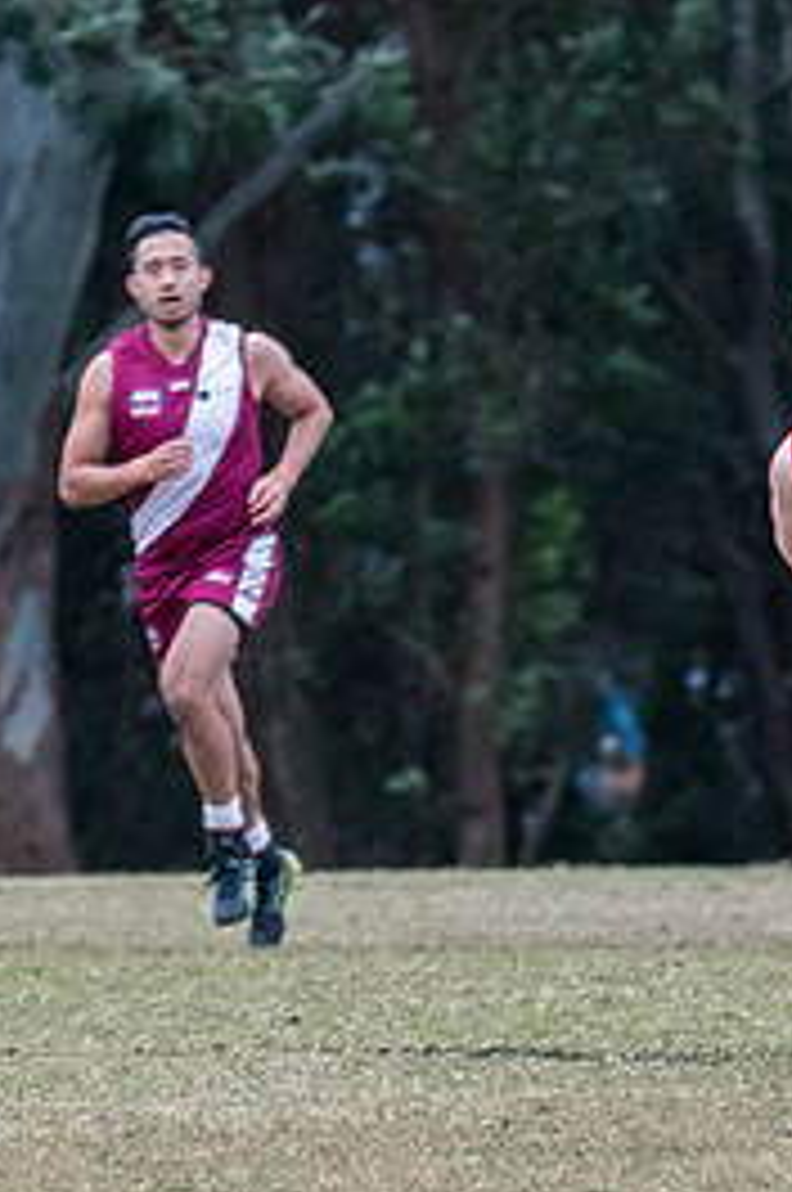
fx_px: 29445
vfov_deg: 2.3
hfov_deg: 1.5
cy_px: 630
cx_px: 1407
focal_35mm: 890
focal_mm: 220
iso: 1400
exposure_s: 1/1250
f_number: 5.3
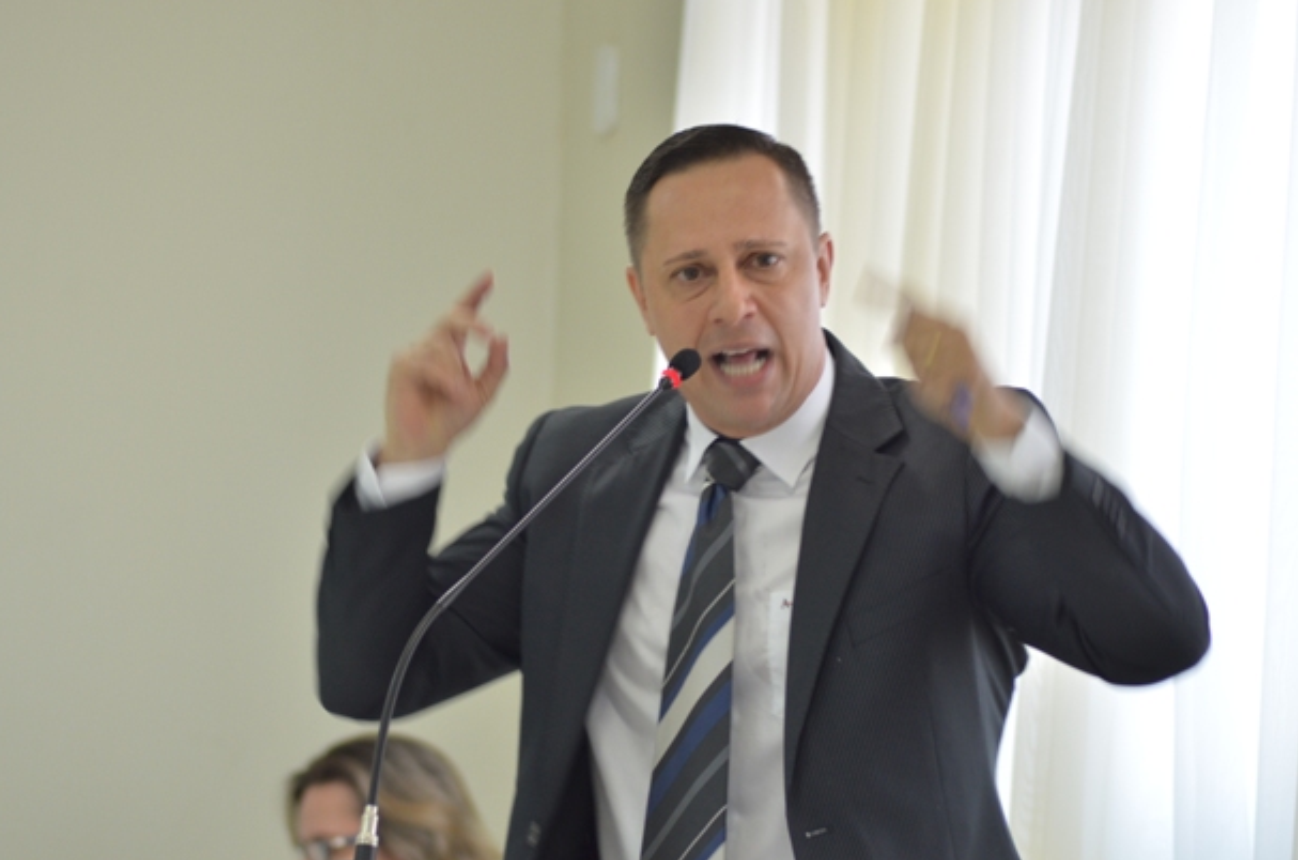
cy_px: 443
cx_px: 639
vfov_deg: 5.1
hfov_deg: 7.7
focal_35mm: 269
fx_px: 9679
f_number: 5
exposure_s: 1/50
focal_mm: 170
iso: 400
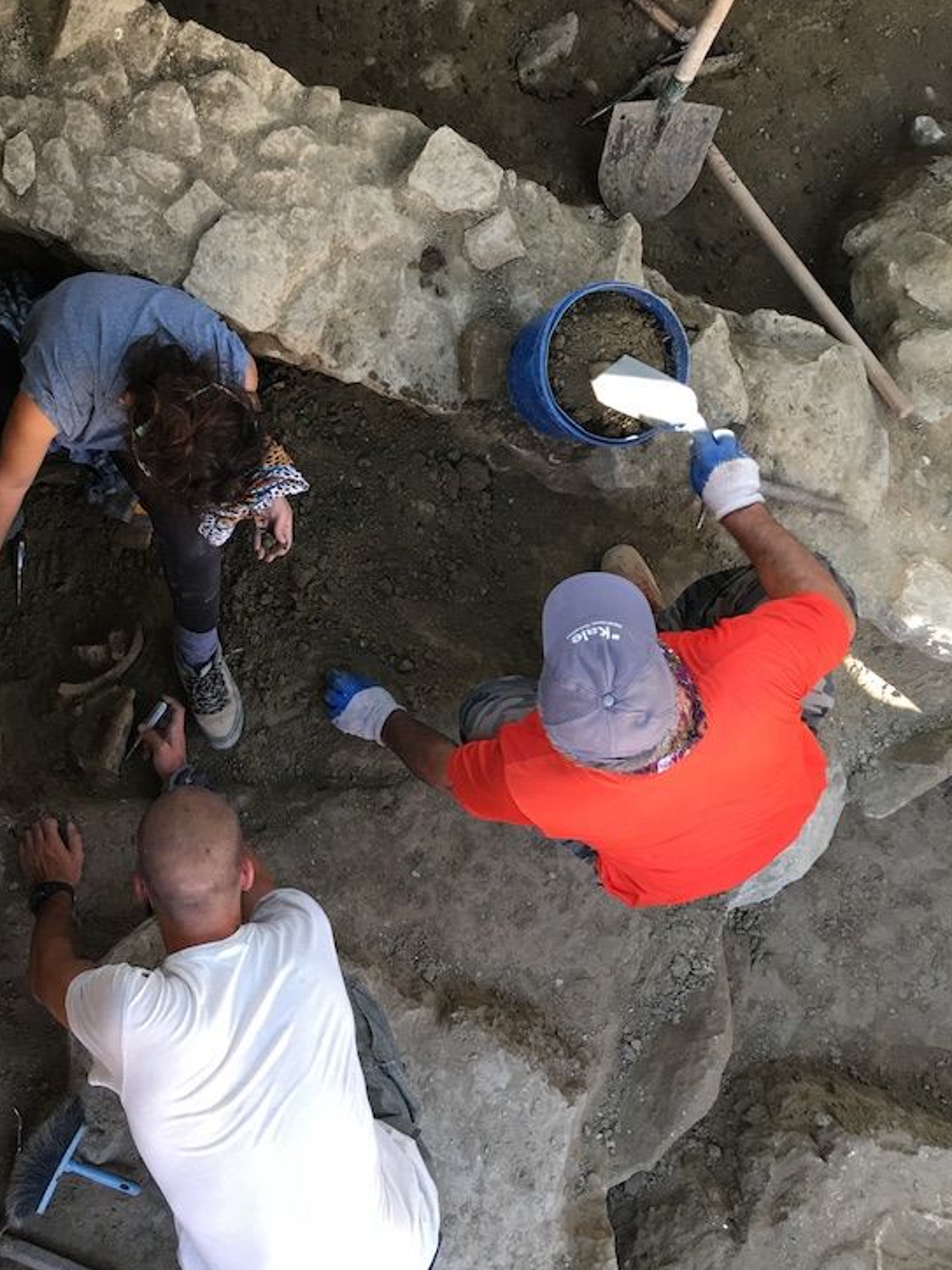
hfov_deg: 34.6
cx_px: 282
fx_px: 1503
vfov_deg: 45.7
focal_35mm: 41
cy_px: 572
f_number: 2.2
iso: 25
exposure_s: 1/33
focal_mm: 4.15
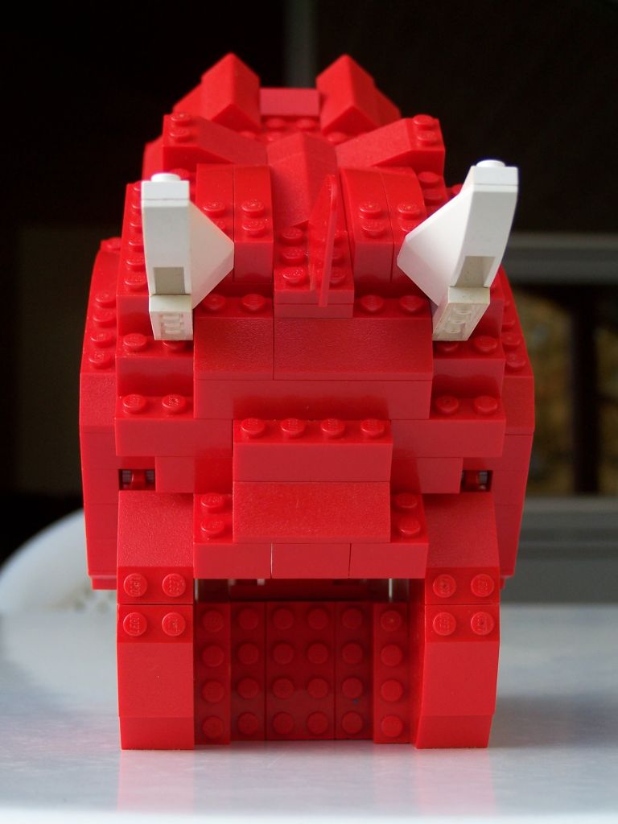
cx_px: 309
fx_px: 1642
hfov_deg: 21.3
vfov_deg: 28.2
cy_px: 412
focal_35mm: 69
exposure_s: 1/90
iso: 80
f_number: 3.2
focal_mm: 11.5
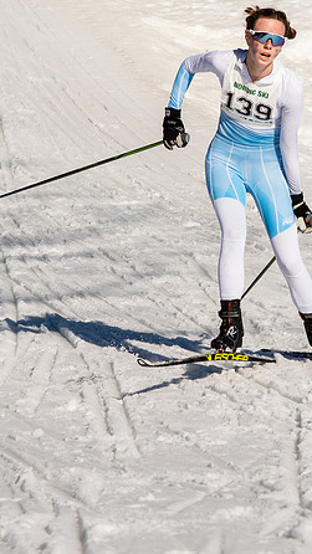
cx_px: 279
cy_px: 293
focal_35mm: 214
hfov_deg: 5.7
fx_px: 3146
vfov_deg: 10.1
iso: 400
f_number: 7.1
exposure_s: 1/2000
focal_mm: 85
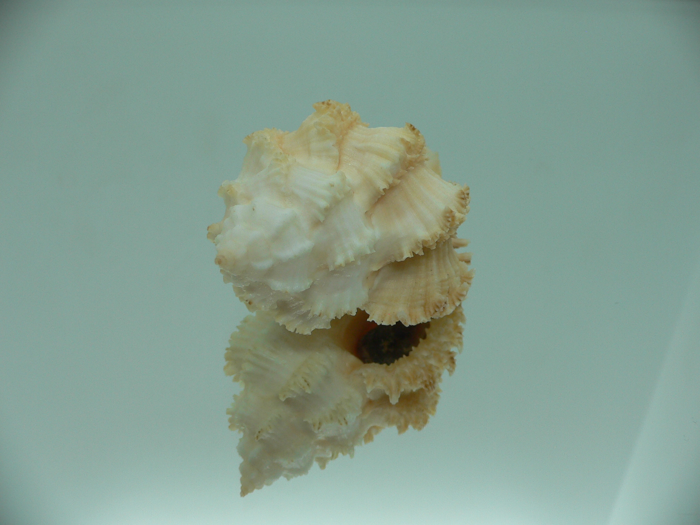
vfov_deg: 40.7
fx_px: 708
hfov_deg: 52.6
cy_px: 262
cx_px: 350
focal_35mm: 35
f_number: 2.8
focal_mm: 4.6
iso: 80
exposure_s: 1/80
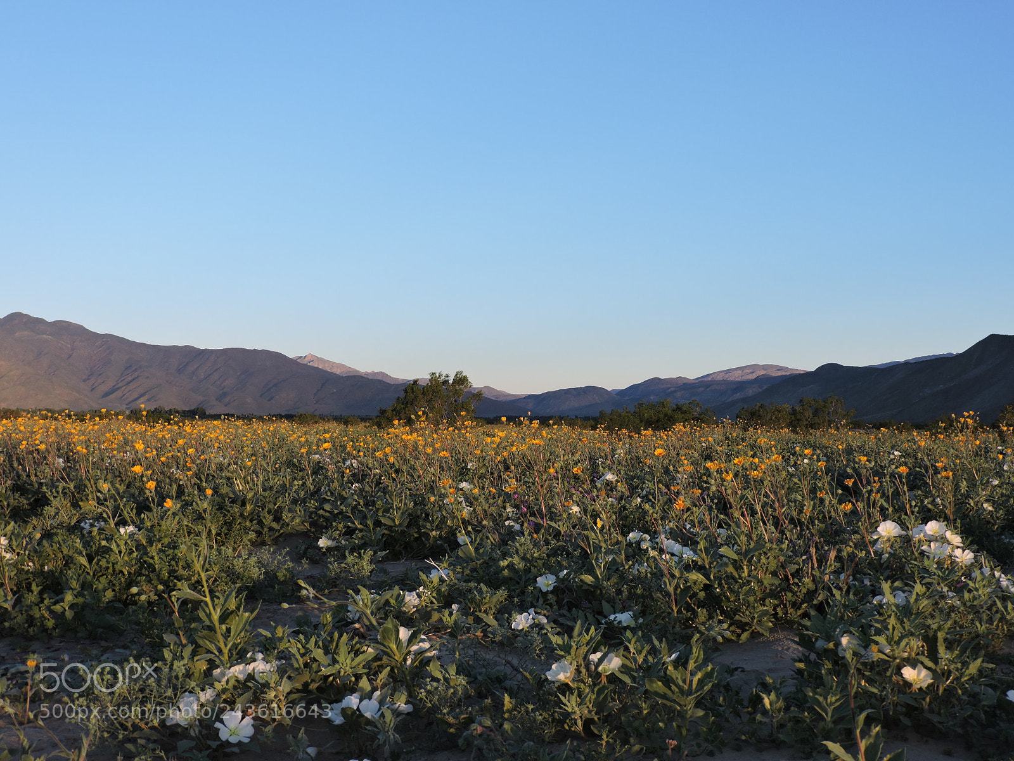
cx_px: 507
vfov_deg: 33.6
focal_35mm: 43
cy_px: 380
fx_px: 1260
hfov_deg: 43.9
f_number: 3.4
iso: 100
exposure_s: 1/320
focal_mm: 7.7
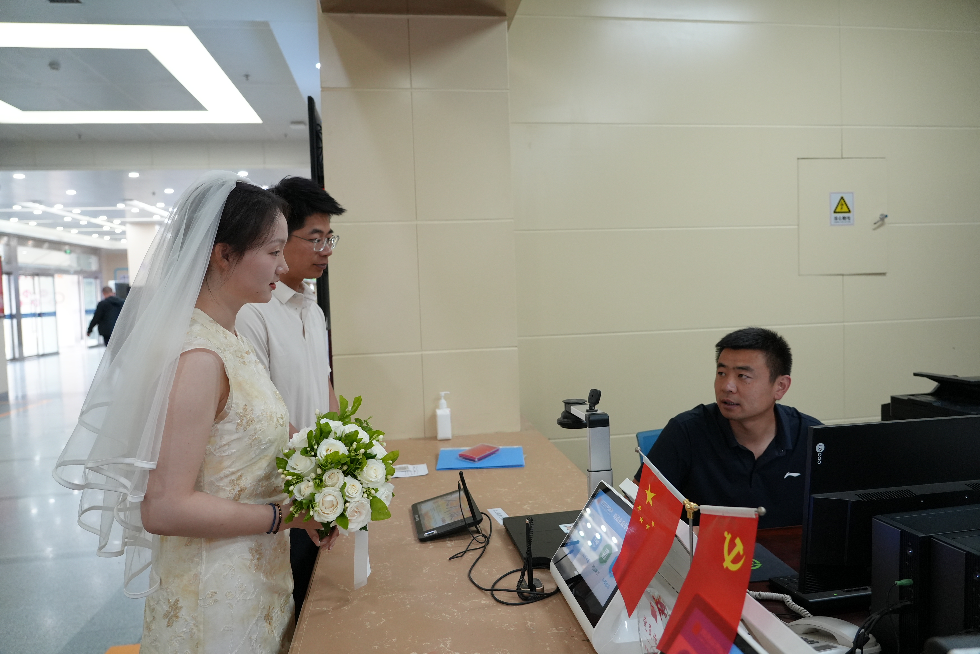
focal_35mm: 24
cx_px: 490
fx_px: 653
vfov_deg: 53.1
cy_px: 327
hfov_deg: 73.7
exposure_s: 1/160
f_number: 4
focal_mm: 24
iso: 2500
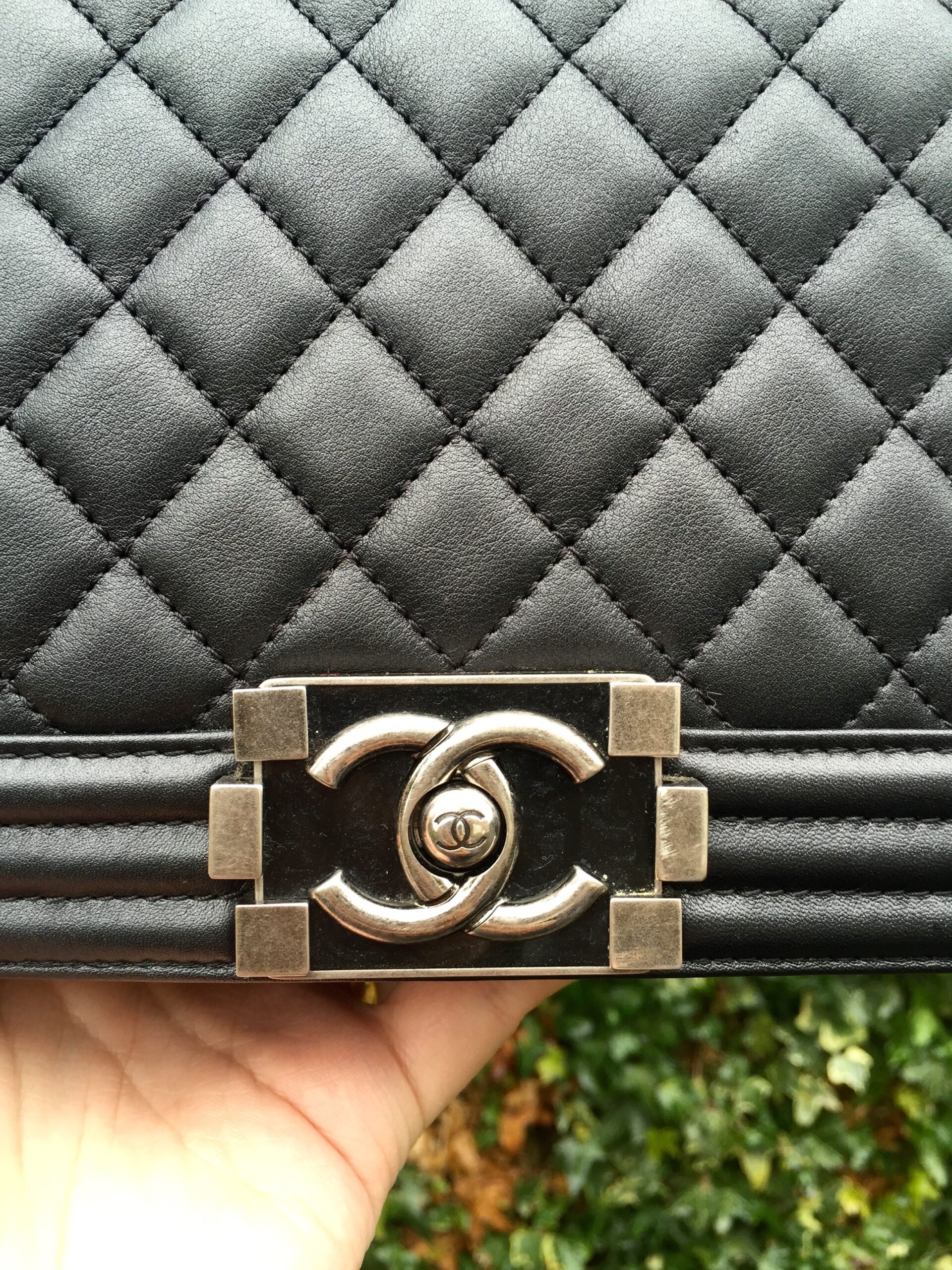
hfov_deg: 48.2
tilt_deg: -14.2
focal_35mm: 29
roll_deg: +4.5
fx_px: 1063
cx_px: 476
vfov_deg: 61.7
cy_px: 635
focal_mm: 4.15
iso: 50
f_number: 2.2
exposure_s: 1/120
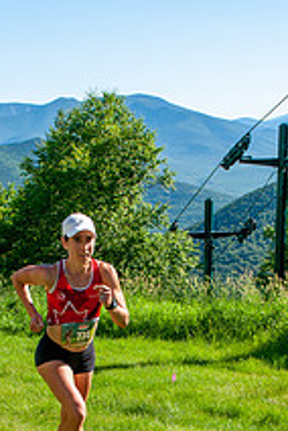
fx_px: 912
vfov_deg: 25.5
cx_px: 121
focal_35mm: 76
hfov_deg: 17.9
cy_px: 415
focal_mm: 24
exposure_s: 1/400
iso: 200
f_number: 8
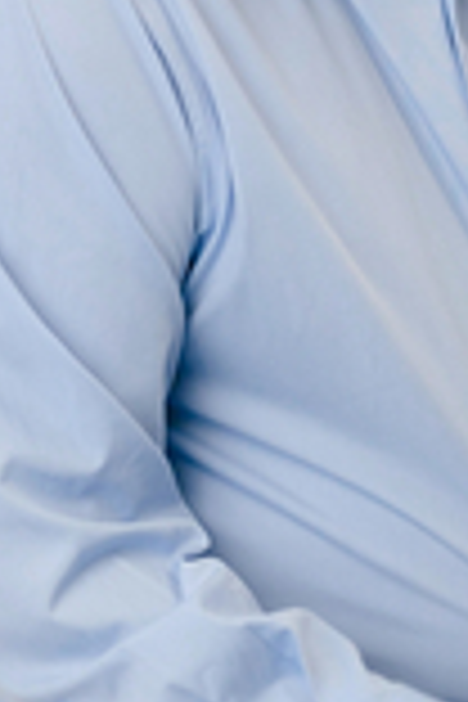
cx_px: 436
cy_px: 76
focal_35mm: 259
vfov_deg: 7.9
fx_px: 5050
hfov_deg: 5.3
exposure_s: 1/125
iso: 160
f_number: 2.8
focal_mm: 56
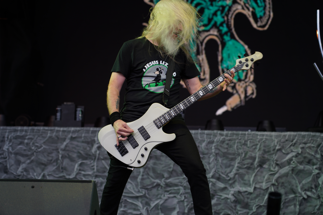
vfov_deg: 14.6
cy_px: 108
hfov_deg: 21.7
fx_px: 843
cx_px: 162
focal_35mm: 94
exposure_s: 1/125
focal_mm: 94
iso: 125
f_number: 4
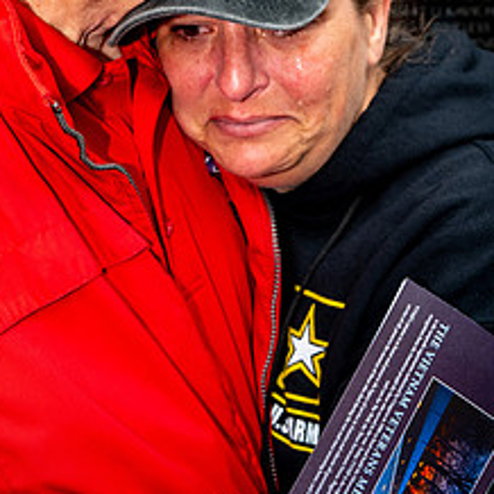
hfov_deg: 22.4
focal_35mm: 77
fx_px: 1243
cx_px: 162
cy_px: 2
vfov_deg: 21.7
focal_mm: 44
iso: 900
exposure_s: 1/640
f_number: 8
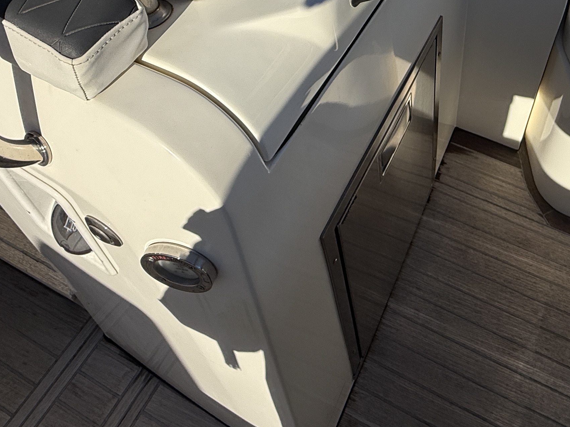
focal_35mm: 33
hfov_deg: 53.4
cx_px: 412
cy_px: -31
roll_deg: -1.3
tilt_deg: -37.3
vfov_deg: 36.9
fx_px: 543
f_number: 2.2
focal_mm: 2.22
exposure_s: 1/3460
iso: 50
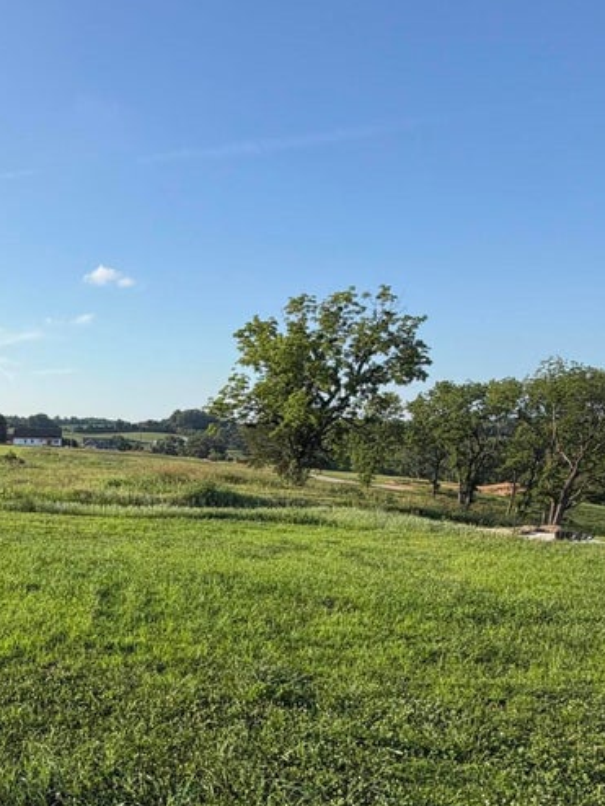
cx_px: 72
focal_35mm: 29
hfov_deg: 44.4
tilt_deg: -12.7
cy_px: 610
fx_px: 675
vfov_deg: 58.3
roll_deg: -4.4
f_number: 2.2
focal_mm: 2.22
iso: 32
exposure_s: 1/770
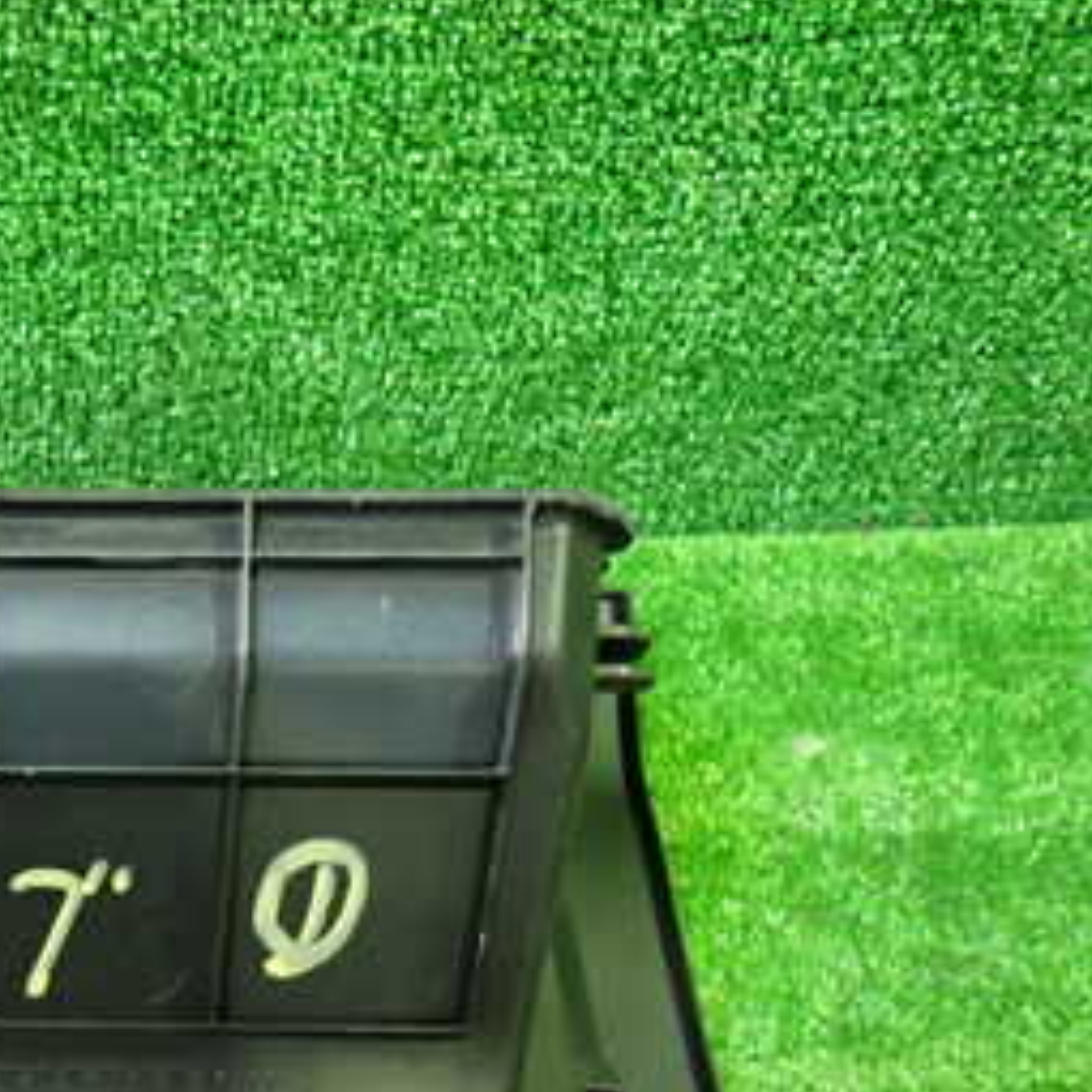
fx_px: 1856
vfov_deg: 31.6
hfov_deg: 28.8
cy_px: 938
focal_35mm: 52
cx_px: -184
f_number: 2
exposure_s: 1/30
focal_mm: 4.5
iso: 800
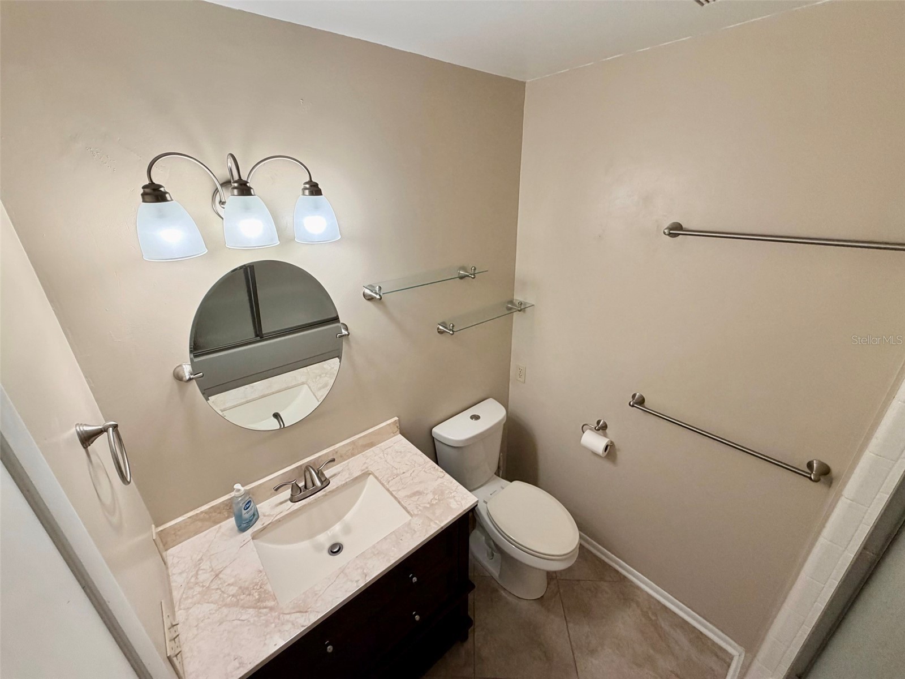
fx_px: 366
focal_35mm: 14
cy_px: 340
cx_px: 452
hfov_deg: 102.1
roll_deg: +1.2
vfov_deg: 85.7
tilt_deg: -21.9
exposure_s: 1/120
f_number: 2.2
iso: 160
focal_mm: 2.22
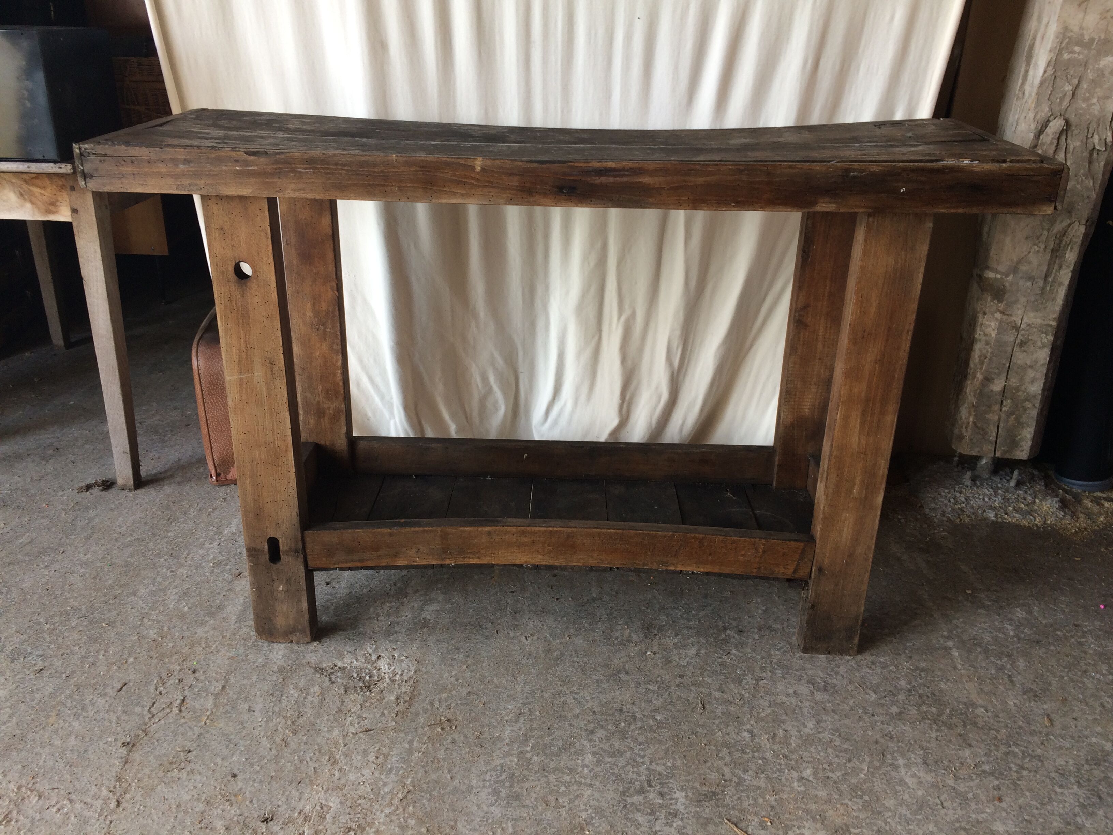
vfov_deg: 48.2
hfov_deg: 61.7
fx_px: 932
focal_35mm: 29
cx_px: 556
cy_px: 418
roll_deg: -1.9
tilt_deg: -22.5
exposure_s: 1/50
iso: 40
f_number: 2.2
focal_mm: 4.15
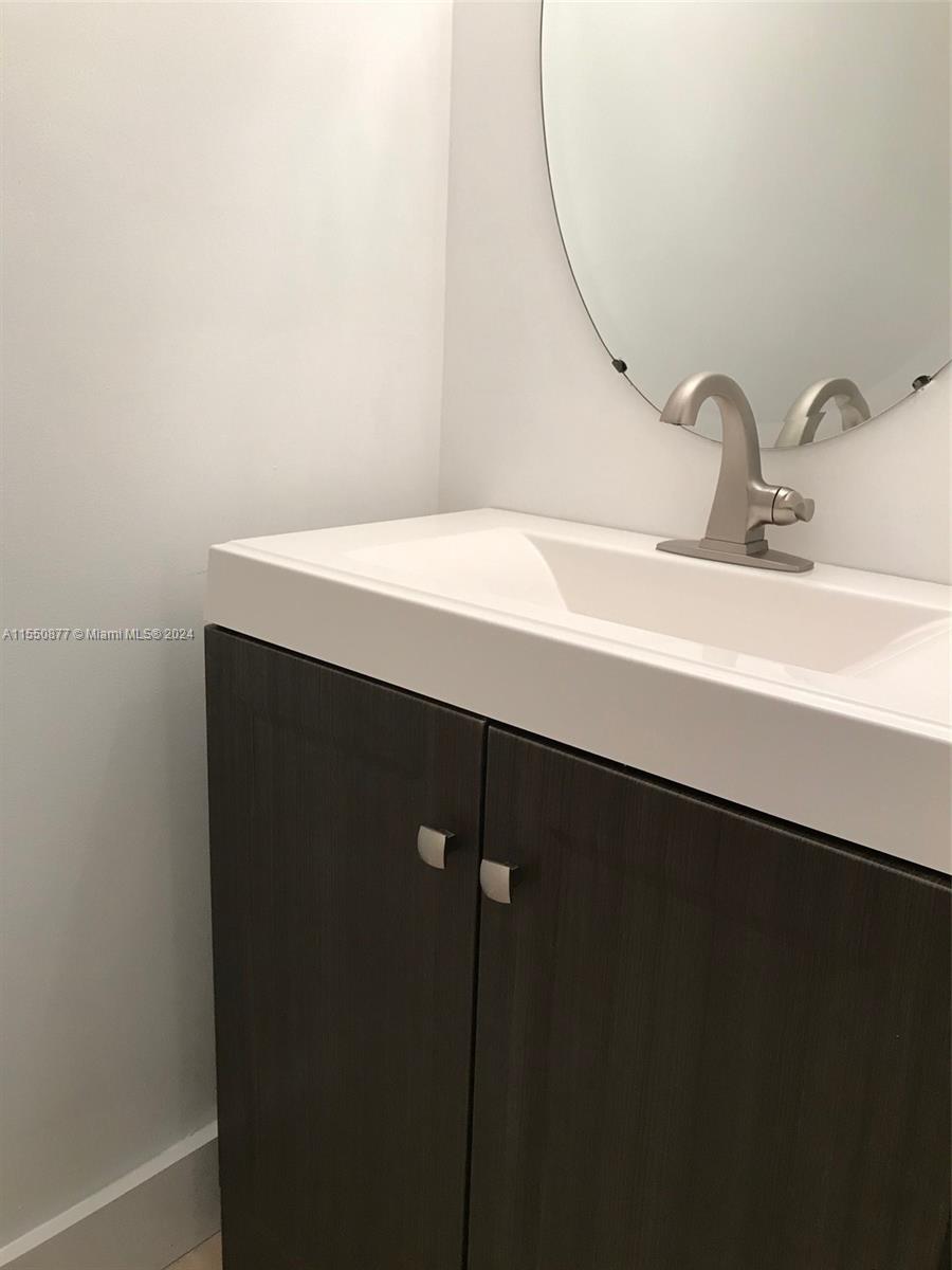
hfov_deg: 49.7
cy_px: 635
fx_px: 1027
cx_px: 476
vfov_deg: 63.4
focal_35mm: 28
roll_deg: -2.1
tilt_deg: -14.1
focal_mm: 3.99
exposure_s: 1/30
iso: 25
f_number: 1.8
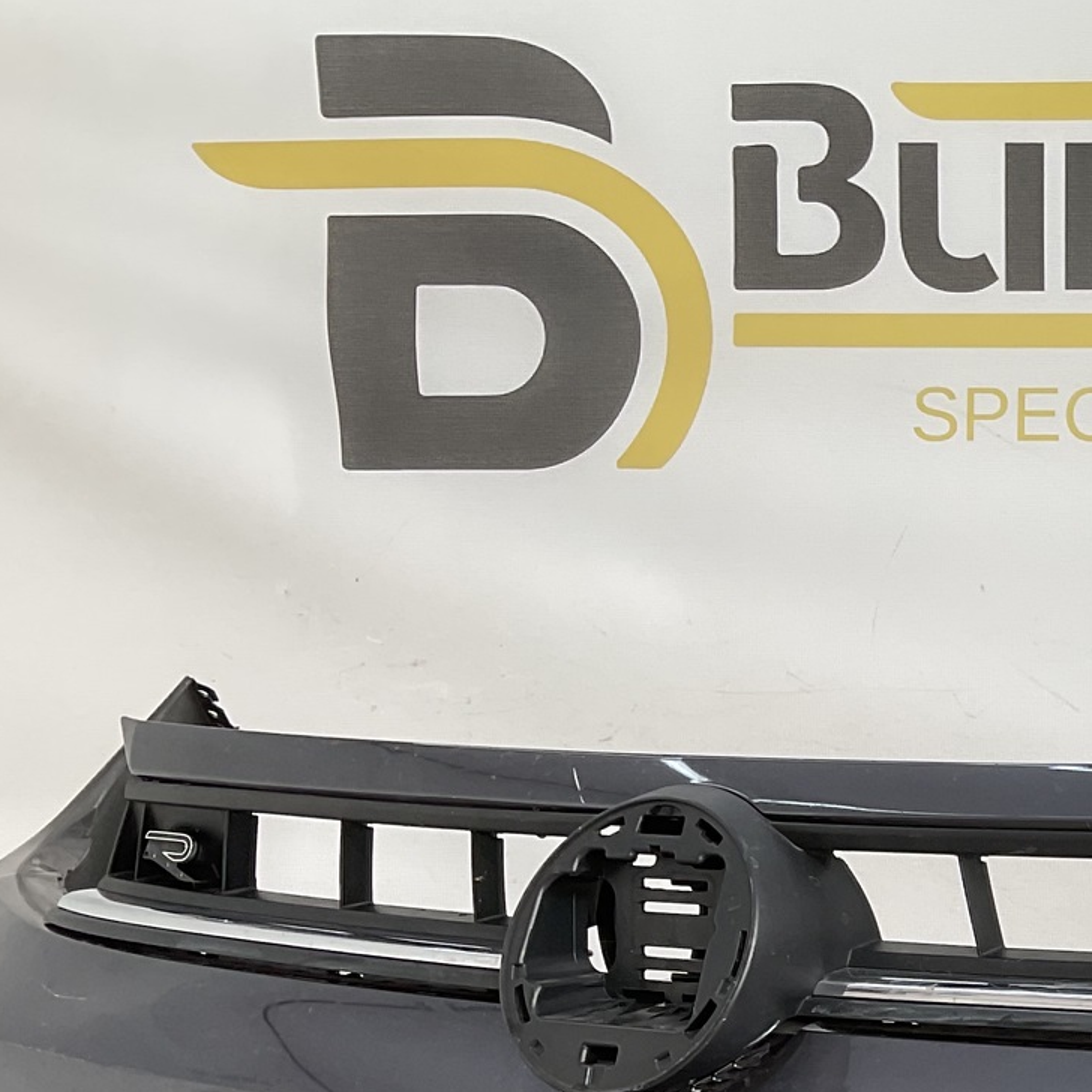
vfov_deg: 23.5
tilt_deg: -8.6
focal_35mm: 71
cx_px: 1360
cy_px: 1034
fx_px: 2534
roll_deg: -3.1
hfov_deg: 22.2
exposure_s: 1/177
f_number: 1.8
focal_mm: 3
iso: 16
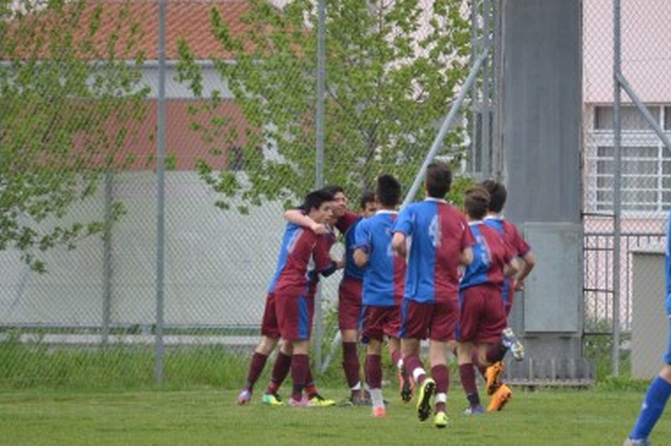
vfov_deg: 2.6
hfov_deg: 4.0
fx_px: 9706
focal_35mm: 521
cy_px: 199
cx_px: 404
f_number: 5.6
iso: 640
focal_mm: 200
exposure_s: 1/500
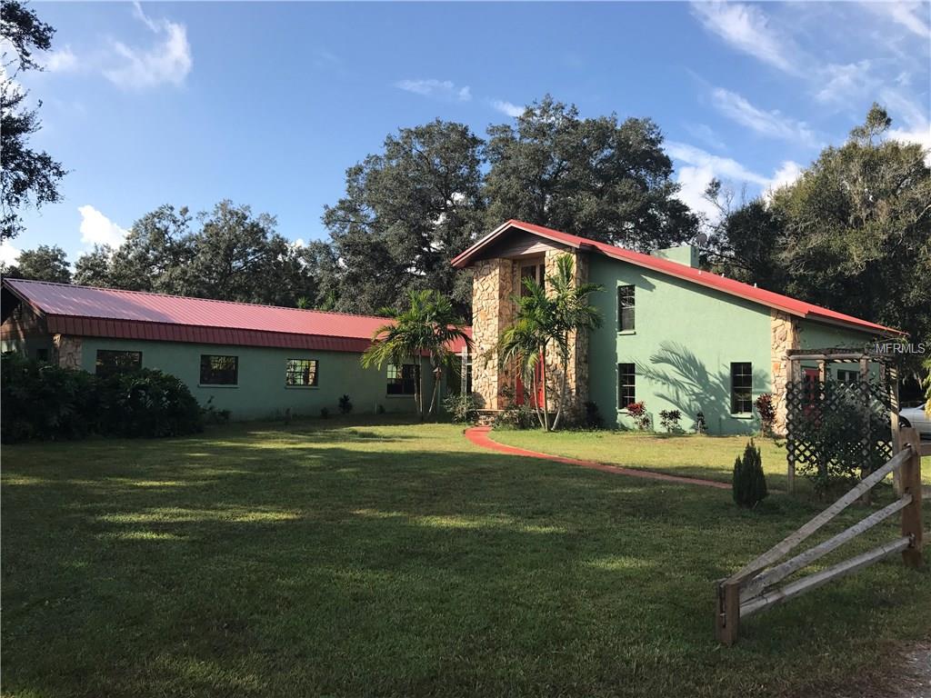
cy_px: 349
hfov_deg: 63.4
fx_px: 753
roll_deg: -1.2
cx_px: 466
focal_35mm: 28
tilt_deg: +4.1
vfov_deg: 49.7
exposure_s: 1/1650
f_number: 1.8
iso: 20
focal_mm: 3.99
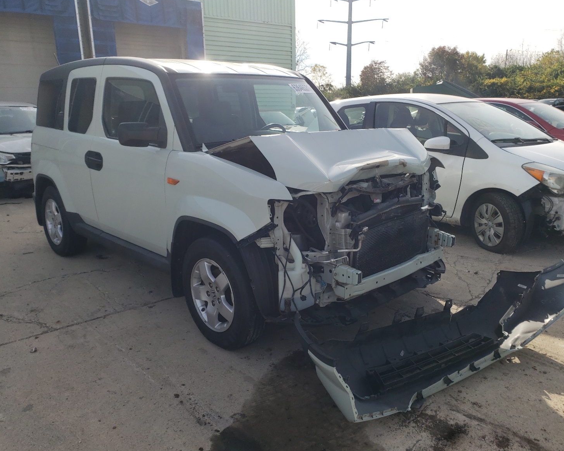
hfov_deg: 62.1
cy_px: 228
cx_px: 304
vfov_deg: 51.5
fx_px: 467
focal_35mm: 28
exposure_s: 1/1250
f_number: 1.5
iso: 50
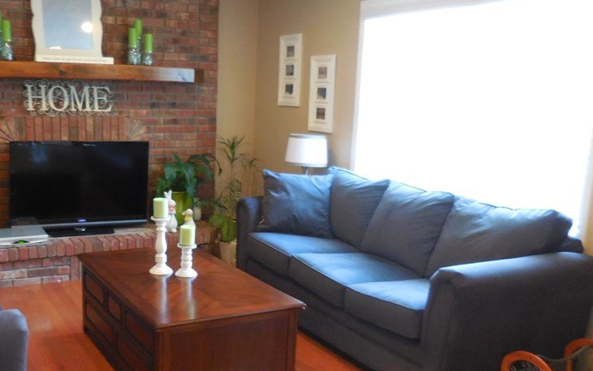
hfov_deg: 50.9
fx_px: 614
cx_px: 212
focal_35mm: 38
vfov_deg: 33.3
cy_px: 240
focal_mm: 4.5
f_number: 3.3
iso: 450
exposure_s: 1/8
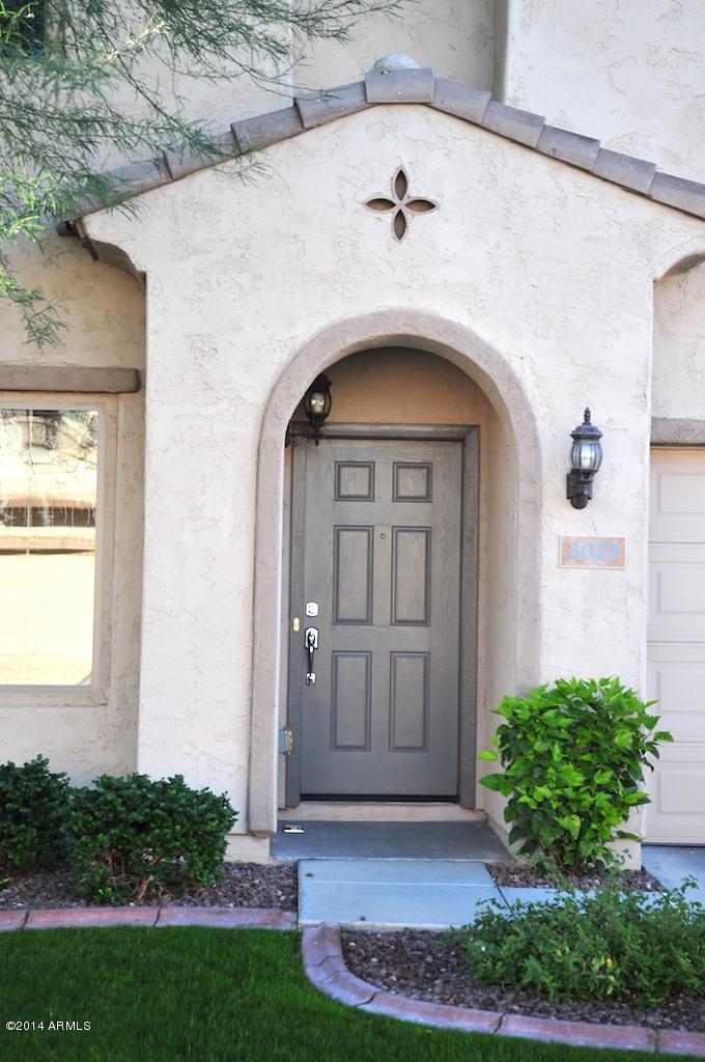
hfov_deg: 20.6
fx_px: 1944
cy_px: 531
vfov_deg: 30.5
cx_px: 352
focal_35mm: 66
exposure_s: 1/1000
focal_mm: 44
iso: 400
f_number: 3.2
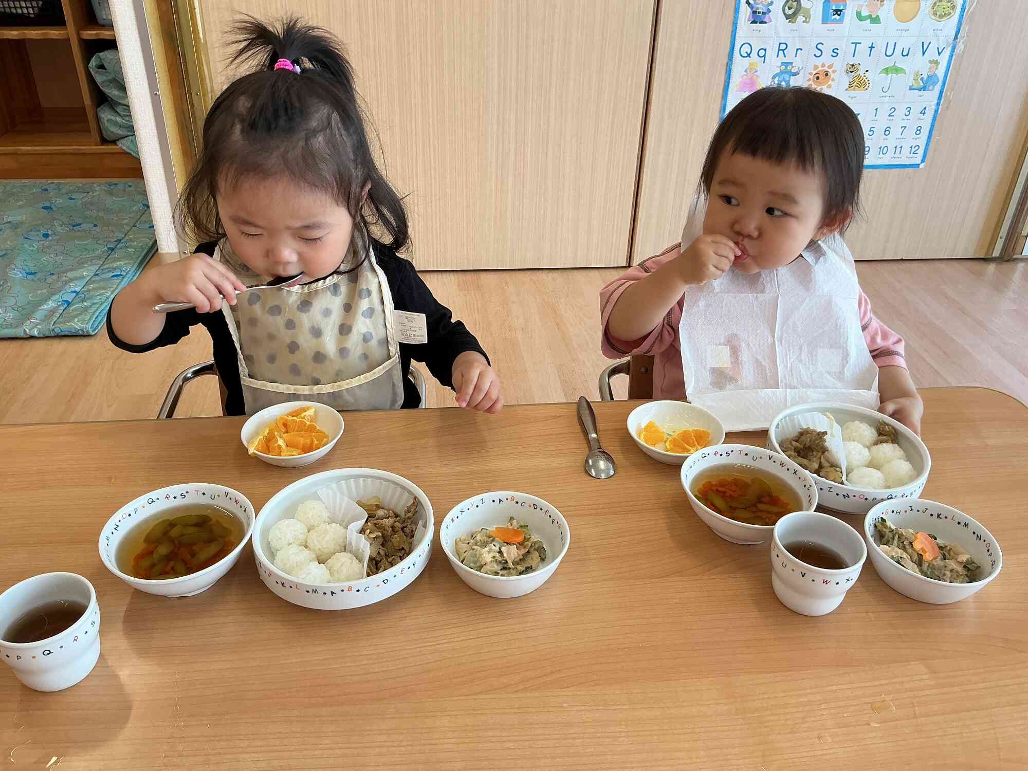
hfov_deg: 61.7
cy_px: 386
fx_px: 861
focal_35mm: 29
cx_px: 514
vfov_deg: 48.2
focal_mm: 3
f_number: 1.8
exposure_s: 1/120
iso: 25
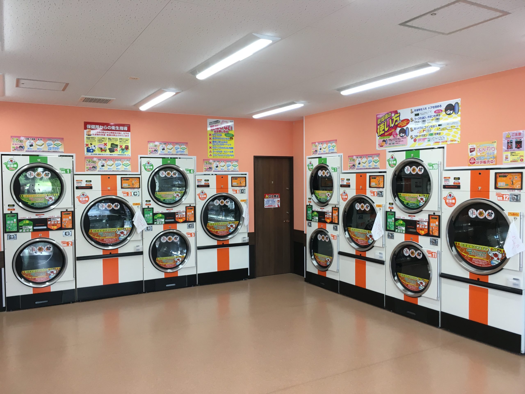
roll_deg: +0.6
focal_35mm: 29
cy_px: 197
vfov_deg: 48.2
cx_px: 262
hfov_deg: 61.7
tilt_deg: -1.9
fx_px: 440
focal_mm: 4.15
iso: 25
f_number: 2.2
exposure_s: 1/40
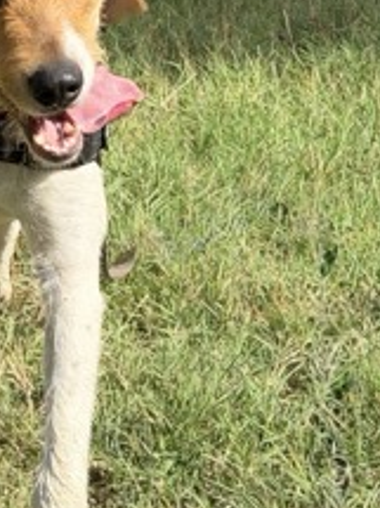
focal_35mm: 143
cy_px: 24
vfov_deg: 13.6
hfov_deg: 10.3
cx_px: 24
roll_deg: -1.3
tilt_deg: -8.5
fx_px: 2095
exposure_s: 1/1838
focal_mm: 6.76
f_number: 1.78
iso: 64
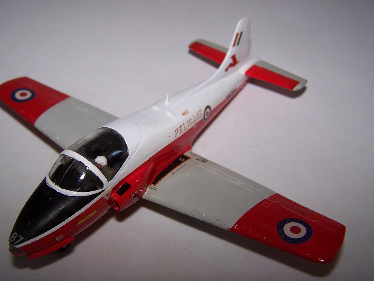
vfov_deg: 34.3
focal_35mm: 42
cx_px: 172
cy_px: 154
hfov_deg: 44.8
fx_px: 454
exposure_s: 1/60
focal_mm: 6.3
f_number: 2.8
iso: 80
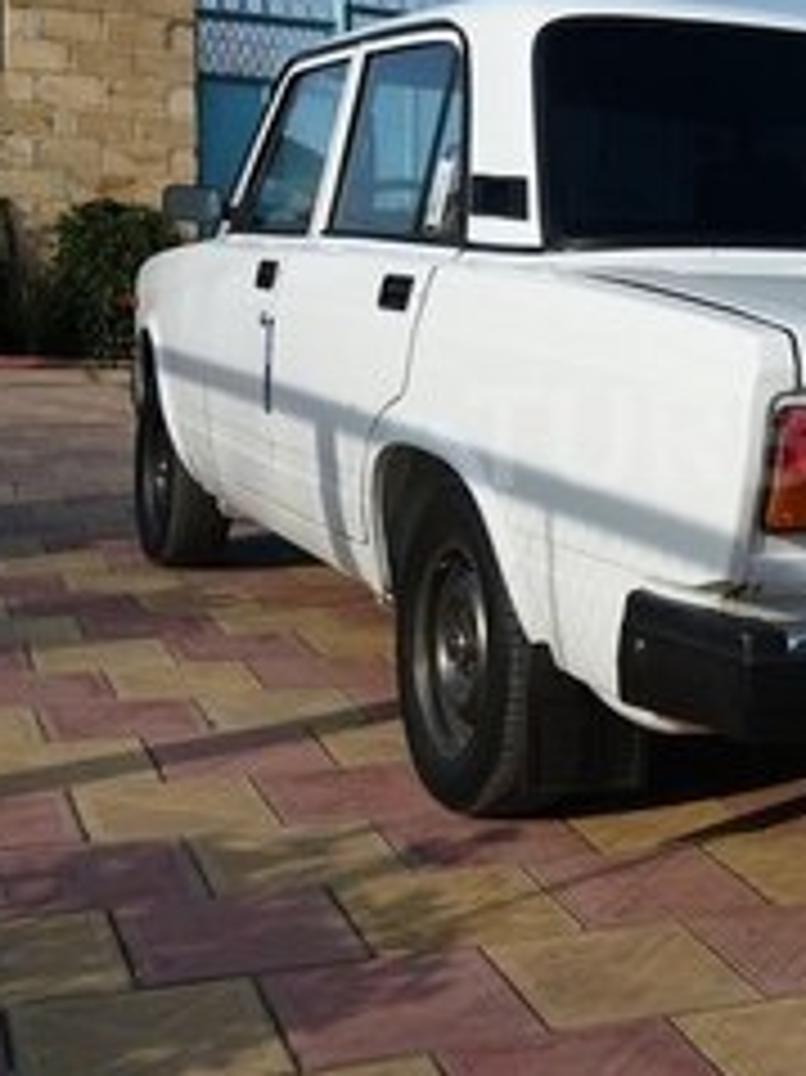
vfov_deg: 34.3
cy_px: 437
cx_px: 811
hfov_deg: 24.8
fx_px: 1740
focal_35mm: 56
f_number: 1.9
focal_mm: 3.7
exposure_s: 1/1413
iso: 40
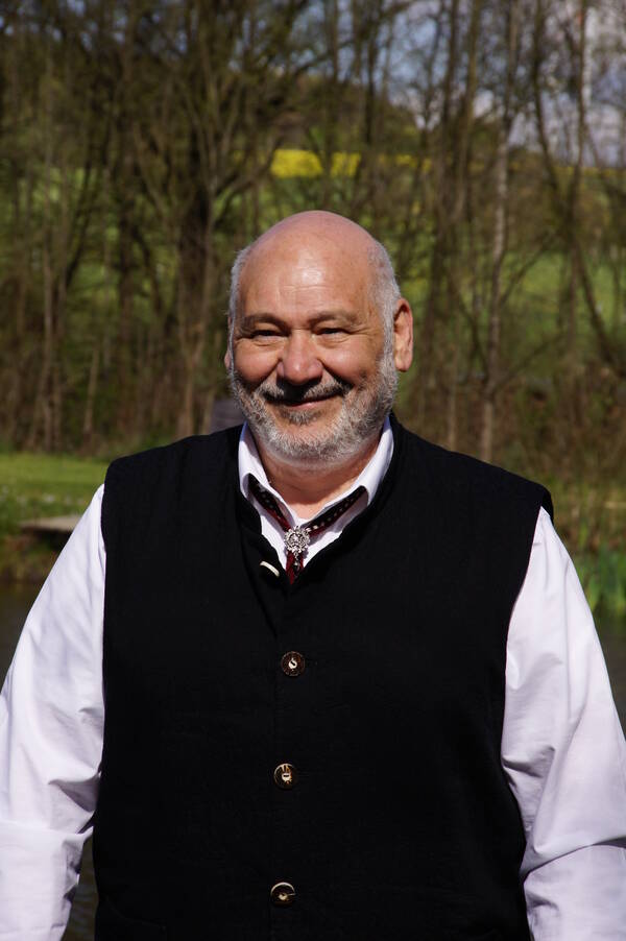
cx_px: 313
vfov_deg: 13.7
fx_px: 3918
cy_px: 470
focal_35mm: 150
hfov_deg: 9.1
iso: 200
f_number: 10
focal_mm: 100
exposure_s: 1/640
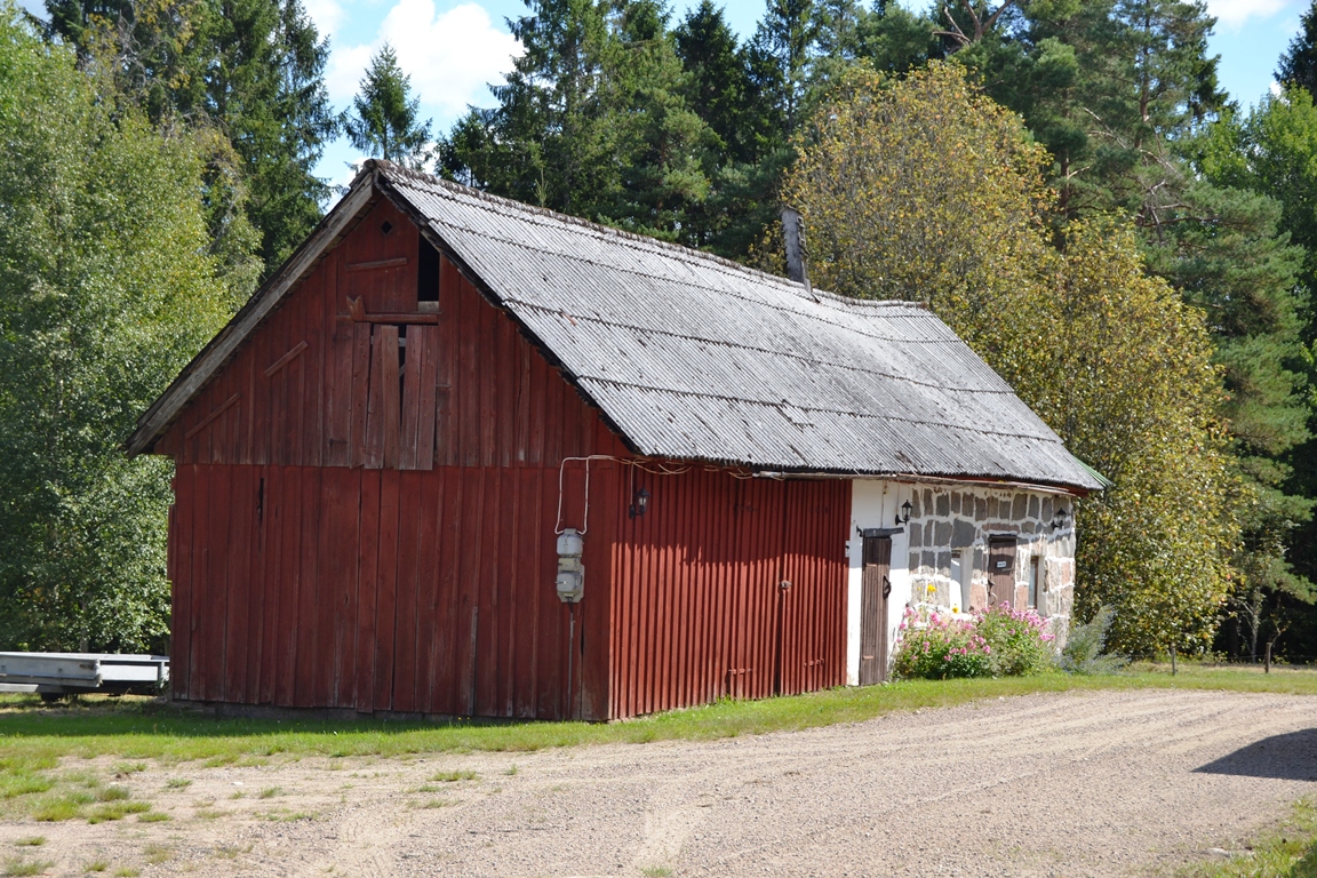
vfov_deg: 18.2
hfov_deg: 27.0
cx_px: 658
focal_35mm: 75
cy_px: 439
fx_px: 2744
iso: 100
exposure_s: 1/200
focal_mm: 50
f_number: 7.1
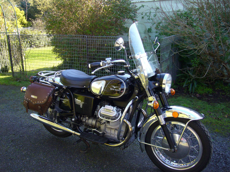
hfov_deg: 52.6
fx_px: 233
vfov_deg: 40.7
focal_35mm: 35
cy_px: 86
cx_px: 115
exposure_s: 1/160
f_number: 2.8
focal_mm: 5.8
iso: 100
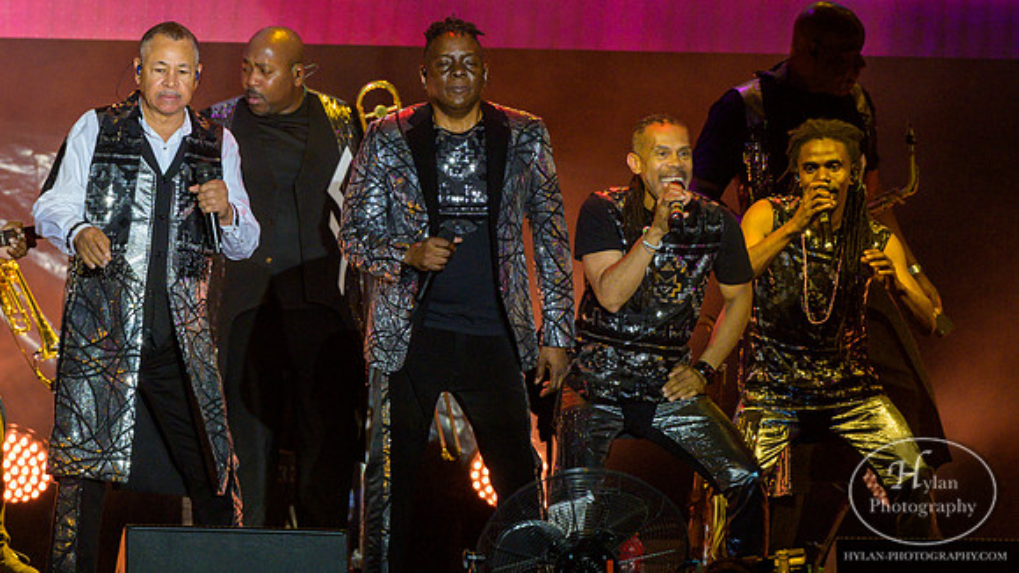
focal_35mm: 624
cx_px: 330
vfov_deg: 1.9
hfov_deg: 3.5
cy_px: 100
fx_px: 16856
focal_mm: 380
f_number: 6.3
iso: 4000
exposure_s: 1/400
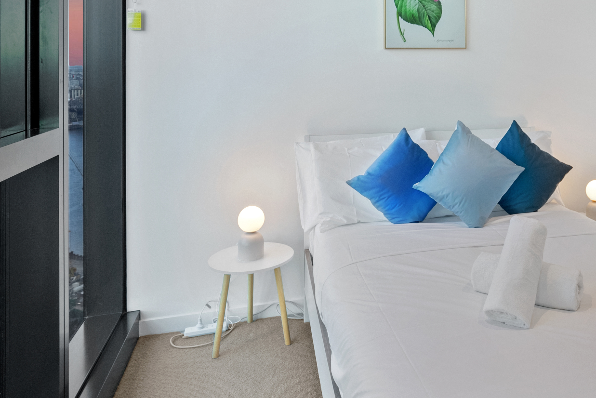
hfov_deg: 60.5
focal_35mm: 29
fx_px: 480
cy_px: 67
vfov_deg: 42.5
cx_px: 439
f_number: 9
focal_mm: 16
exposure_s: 1/10
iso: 320
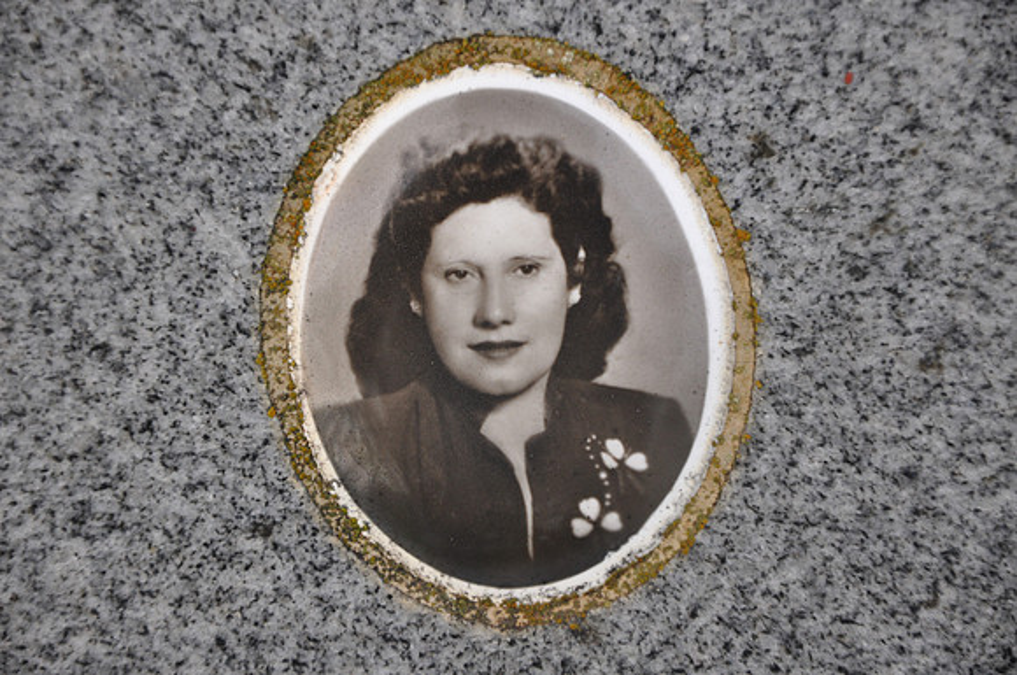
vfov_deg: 8.7
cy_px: 338
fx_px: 4443
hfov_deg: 13.1
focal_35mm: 158
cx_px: 508
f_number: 5.6
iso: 450
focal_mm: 105
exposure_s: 1/60
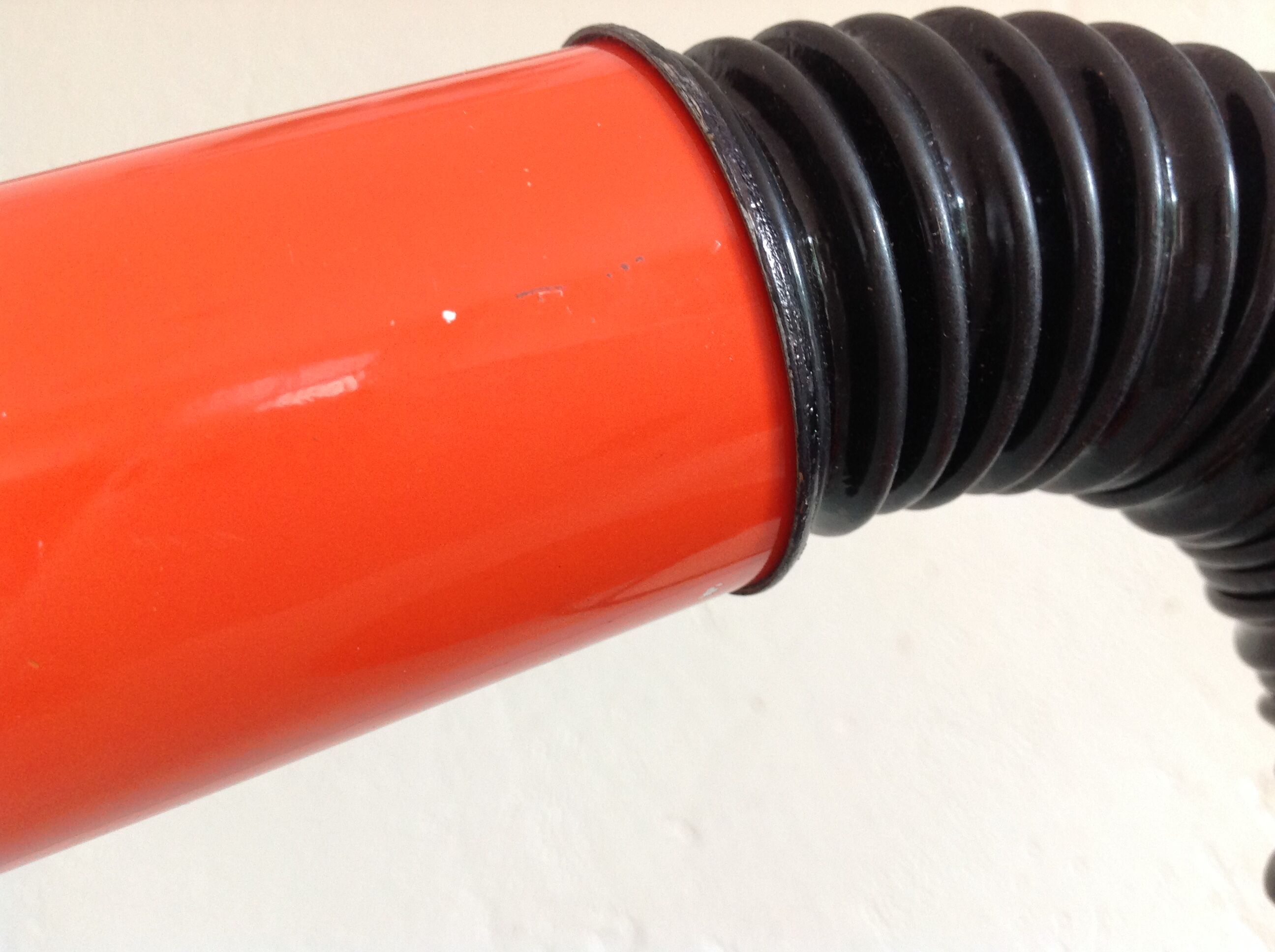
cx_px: 638
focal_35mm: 35
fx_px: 1287
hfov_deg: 52.7
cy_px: 476
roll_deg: +9.4
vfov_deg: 40.6
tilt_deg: +4.4
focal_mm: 4.28
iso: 160
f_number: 2.4
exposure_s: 1/15
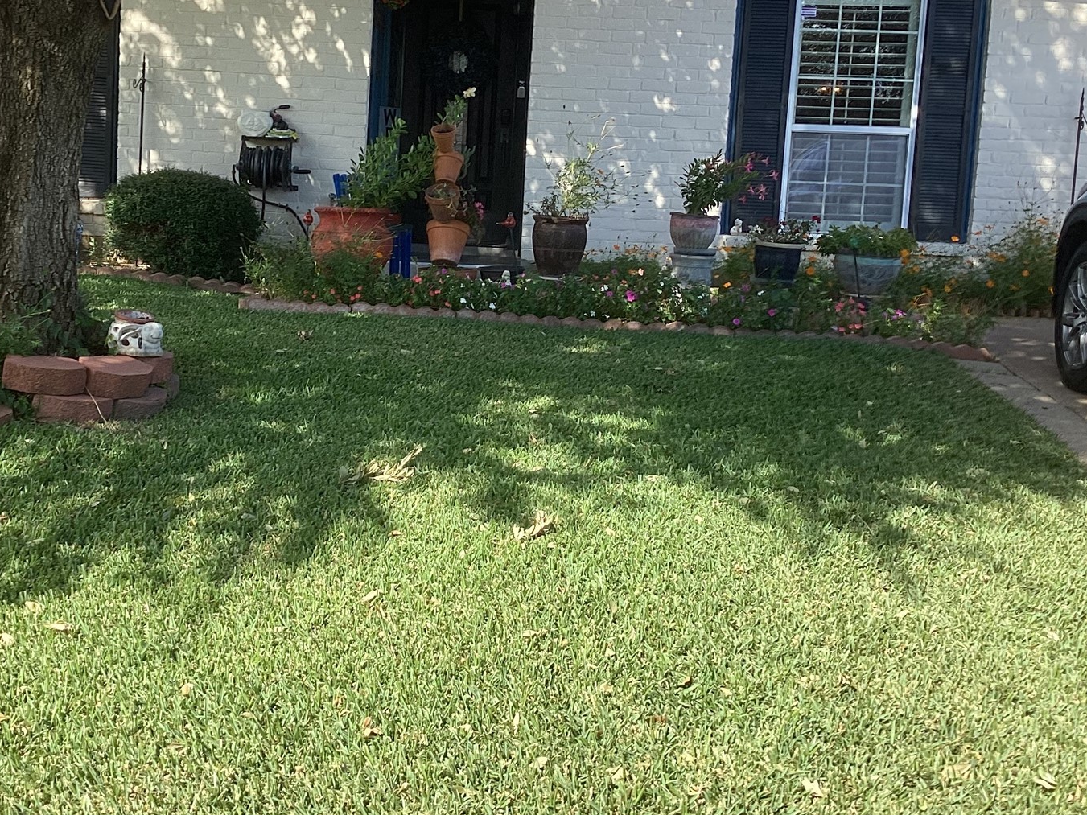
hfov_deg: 40.2
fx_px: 1476
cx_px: 417
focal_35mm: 47
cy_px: 348
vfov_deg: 30.8
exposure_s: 1/463
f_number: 2.4
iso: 25
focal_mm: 3.3
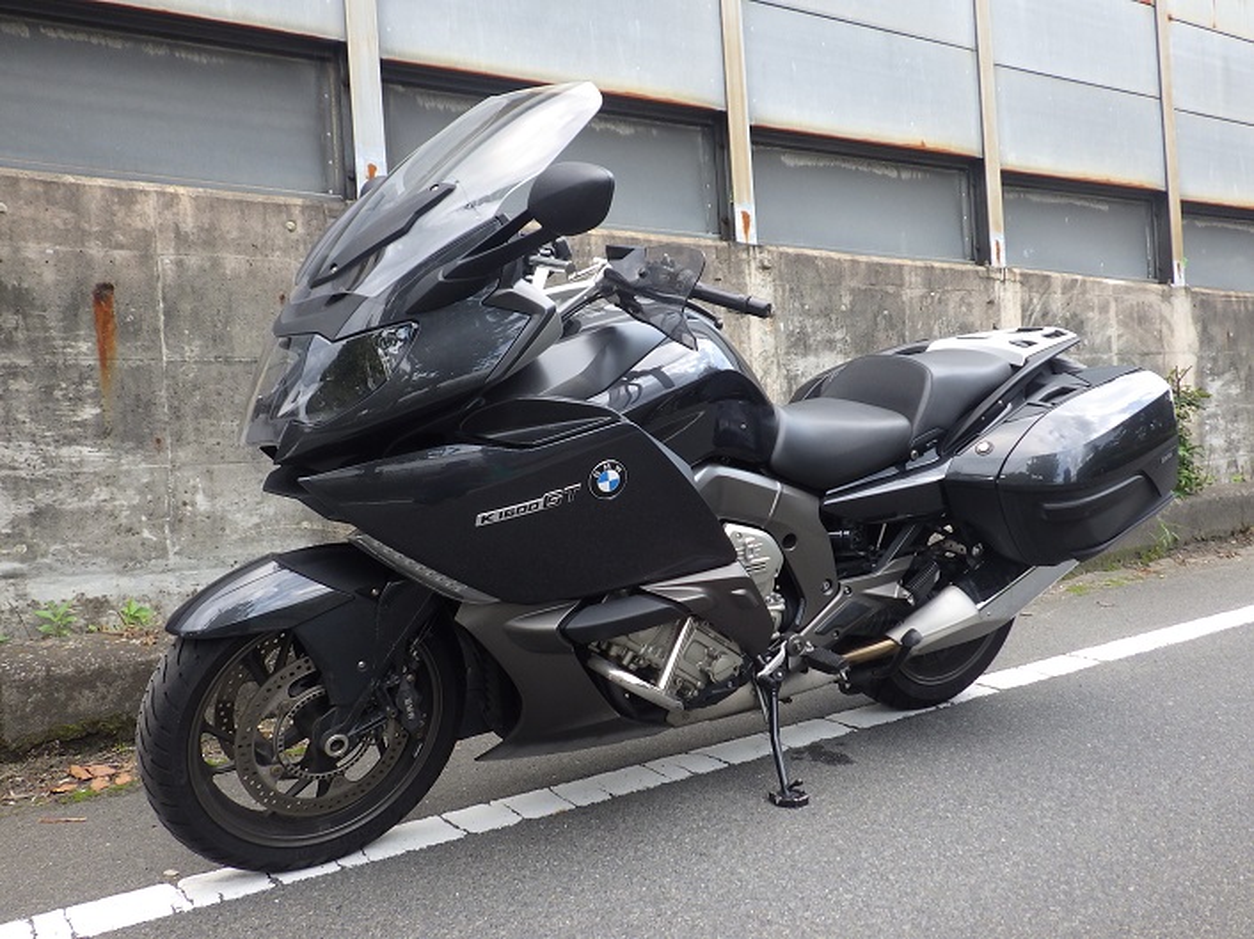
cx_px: 627
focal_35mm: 28
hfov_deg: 63.5
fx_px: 1014
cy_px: 470
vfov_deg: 49.7
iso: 125
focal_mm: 5
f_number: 3.5
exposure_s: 1/100
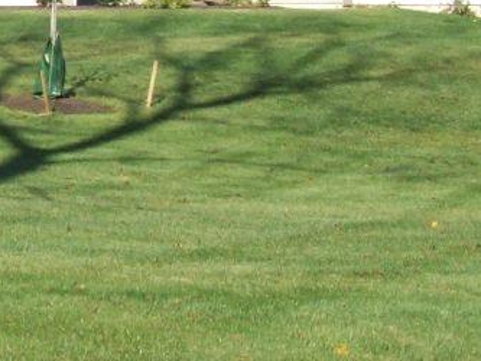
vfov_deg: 8.5
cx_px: -211
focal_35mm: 173
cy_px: 14
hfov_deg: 11.0
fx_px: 2405
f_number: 5.4
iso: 80
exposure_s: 1/438
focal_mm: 7.6
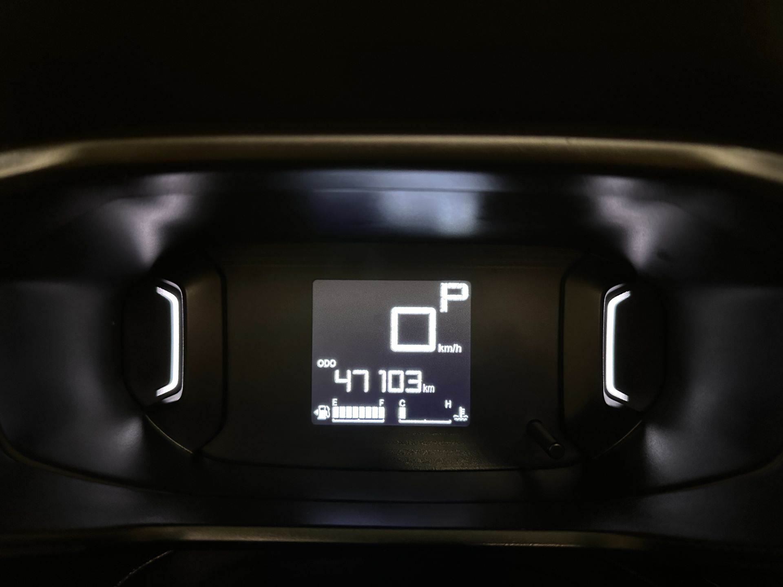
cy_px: 294
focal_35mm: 24
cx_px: 392
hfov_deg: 71.6
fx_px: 543
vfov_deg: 56.8
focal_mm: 6.86
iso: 800
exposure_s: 1/41
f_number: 1.78
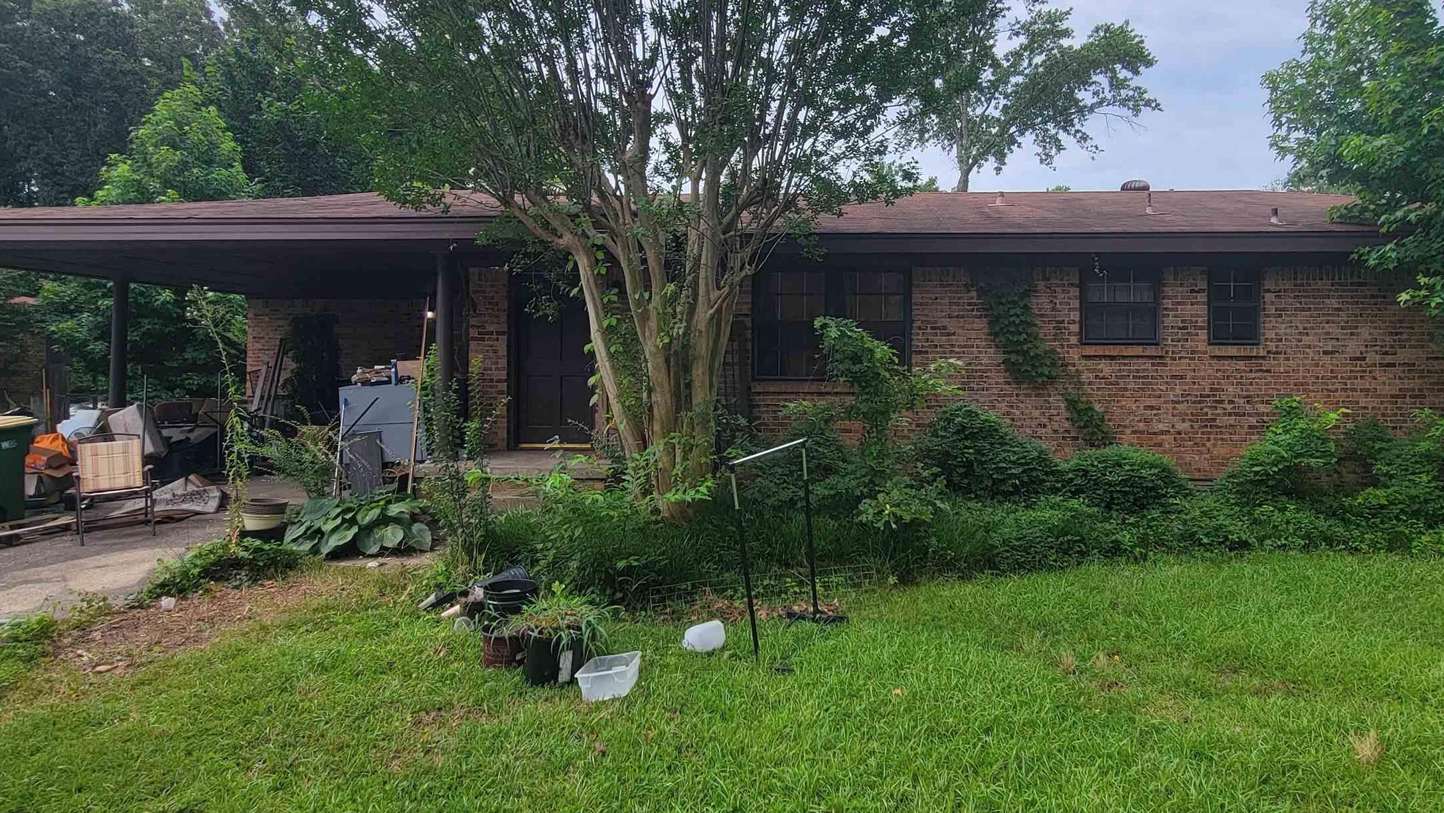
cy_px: 345
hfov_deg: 86.4
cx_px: 793
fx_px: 766
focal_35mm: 20
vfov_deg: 55.7
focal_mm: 2.2
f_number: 2.2
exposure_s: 1/1215
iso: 50
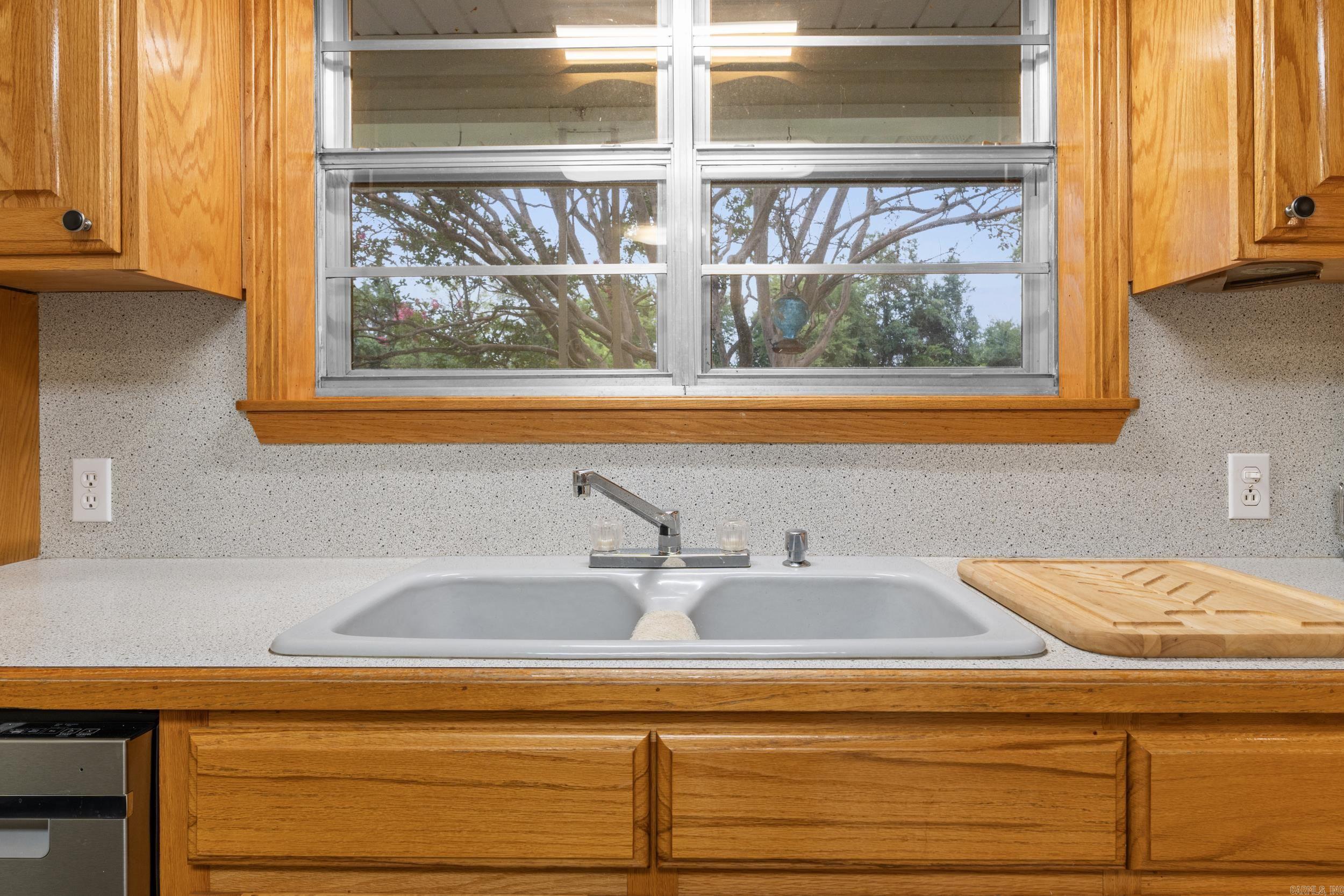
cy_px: 448
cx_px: 672
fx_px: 784
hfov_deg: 81.2
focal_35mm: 21
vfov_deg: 59.5
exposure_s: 1/1.67
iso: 200
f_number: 9
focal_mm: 14
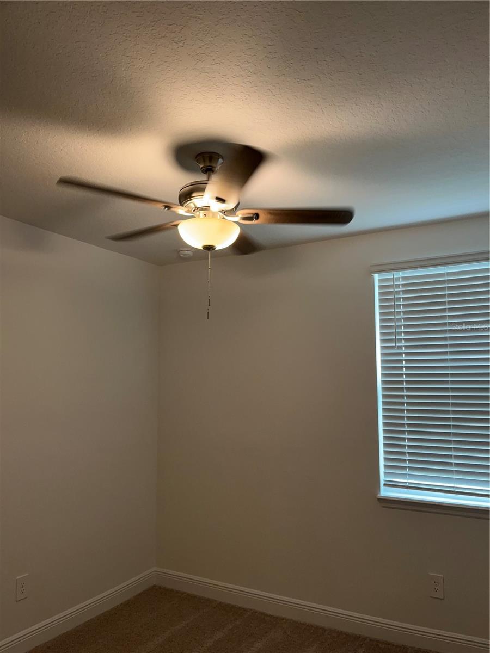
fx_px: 491
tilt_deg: +6.0
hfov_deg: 53.1
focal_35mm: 26
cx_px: 245
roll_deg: +1.5
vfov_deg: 67.3
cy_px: 326
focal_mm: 5.1
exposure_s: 1/121
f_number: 1.6
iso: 125
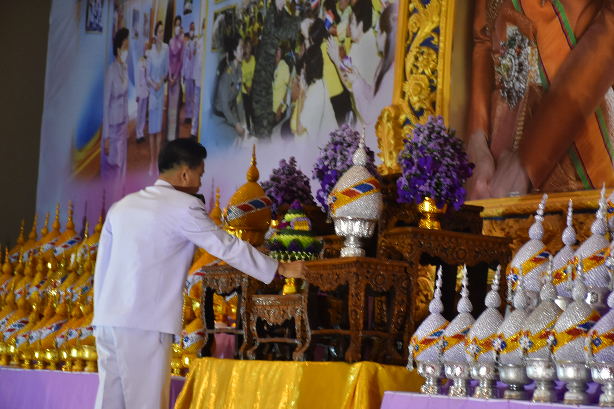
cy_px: 204
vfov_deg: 12.2
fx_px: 1919
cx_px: 307
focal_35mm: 112
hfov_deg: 18.2
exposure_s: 1/60
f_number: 5
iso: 1000
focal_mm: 75
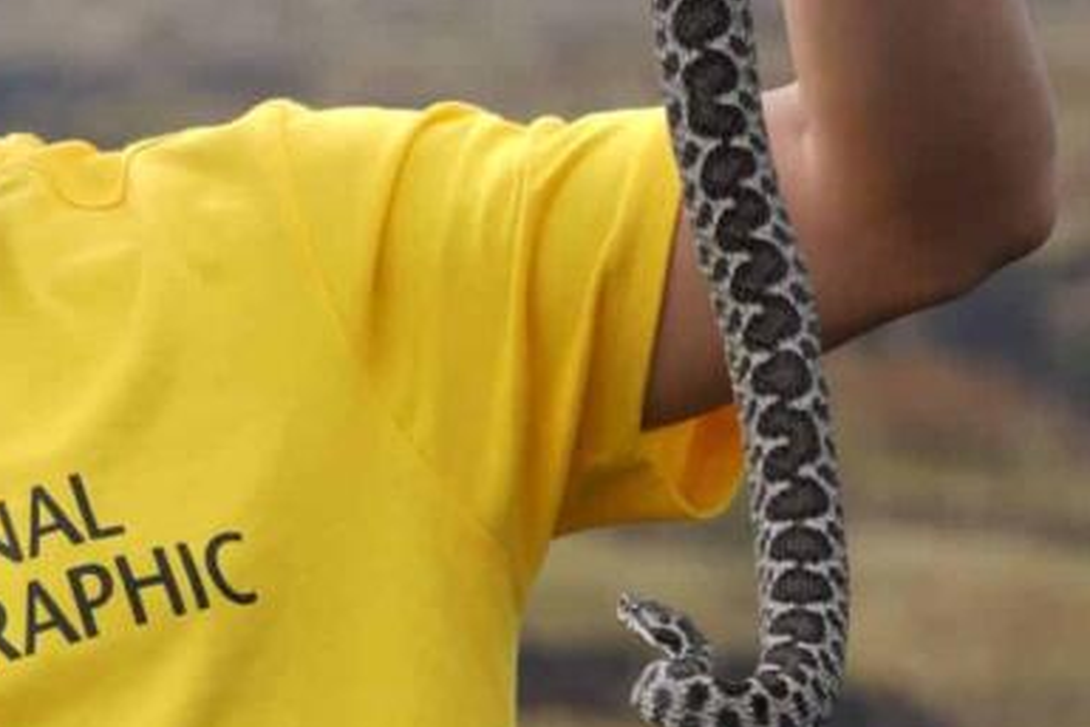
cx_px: 28
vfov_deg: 4.2
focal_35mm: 327
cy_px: 42
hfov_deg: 6.3
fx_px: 9904
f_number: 4.5
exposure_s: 1/250
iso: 64
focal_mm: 70
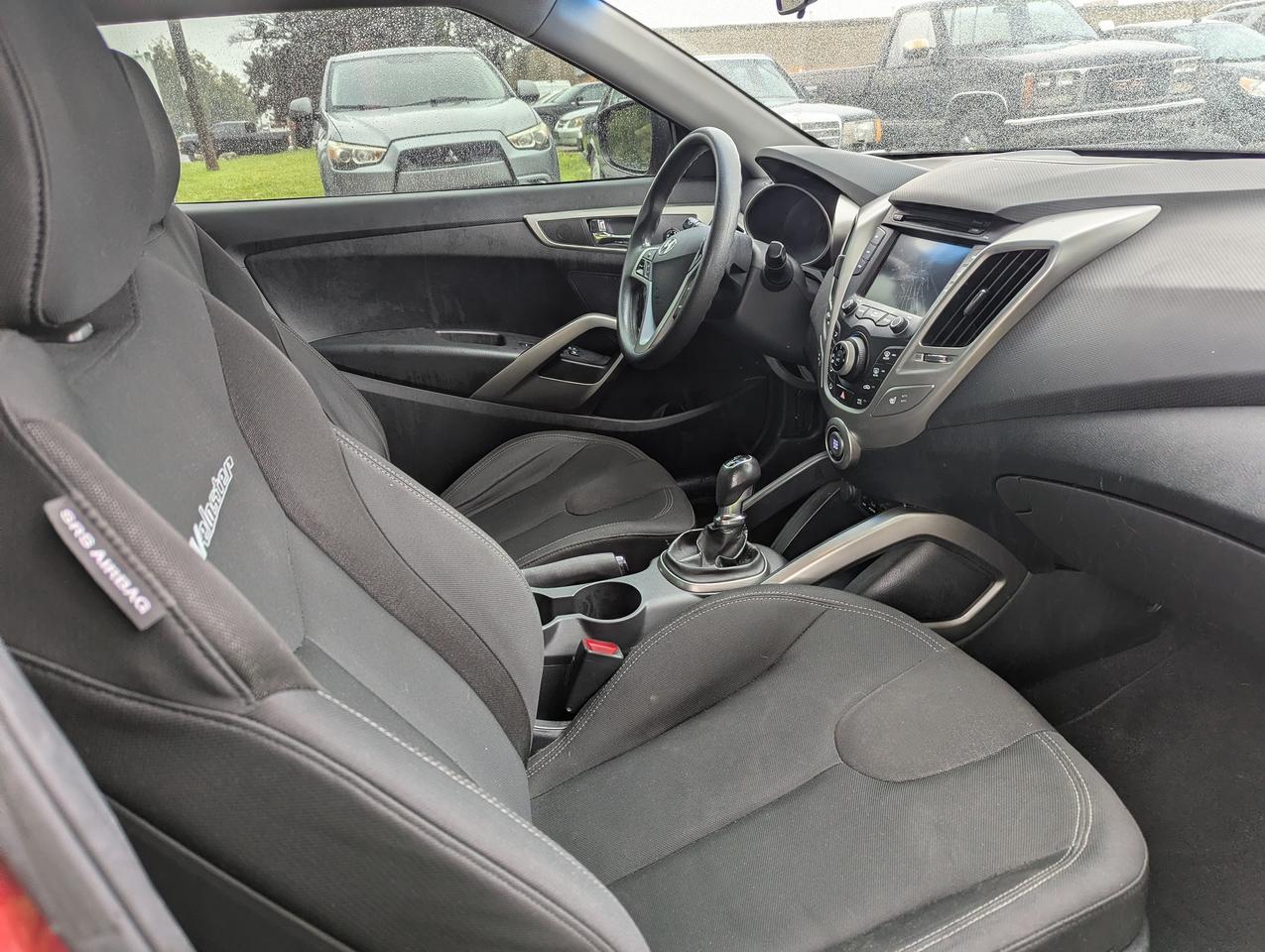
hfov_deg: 71.5
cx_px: 632
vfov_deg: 56.9
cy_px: 476
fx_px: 878
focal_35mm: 24
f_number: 1.85
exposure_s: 1/86.3
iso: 40
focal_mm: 6.81
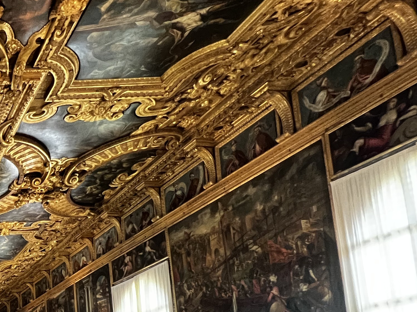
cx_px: -116
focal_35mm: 35
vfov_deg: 34.8
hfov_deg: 36.3
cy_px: 346
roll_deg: +0.1
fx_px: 422
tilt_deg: +6.7
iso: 500
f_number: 1.8
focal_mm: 1.57
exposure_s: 1/60
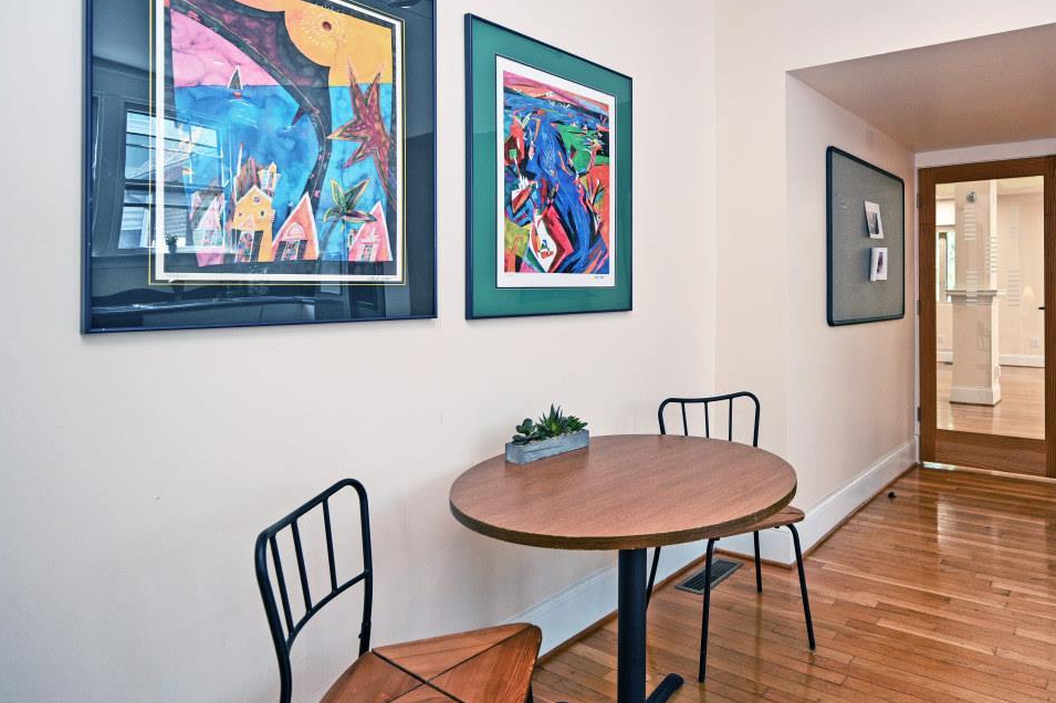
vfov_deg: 56.8
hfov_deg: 74.9
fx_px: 645
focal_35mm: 22
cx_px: 743
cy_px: 288
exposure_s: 1/60
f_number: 4
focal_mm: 14
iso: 560
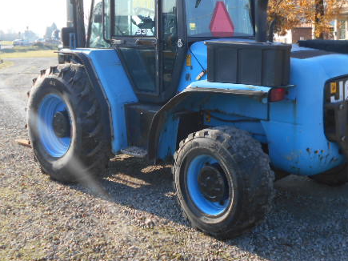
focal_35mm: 50
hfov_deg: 38.2
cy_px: 72
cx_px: 185
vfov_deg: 28.7
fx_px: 503
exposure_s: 1/250
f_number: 3.6
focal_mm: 5.8
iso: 80
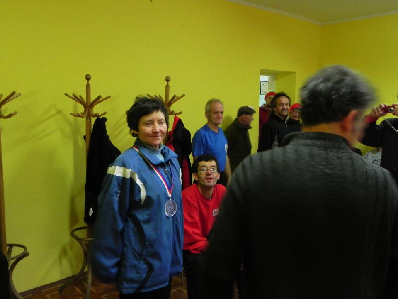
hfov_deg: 55.4
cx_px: 199
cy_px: 150
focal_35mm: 33
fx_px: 379
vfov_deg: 42.9
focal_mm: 5.9
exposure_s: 1/15.3
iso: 400
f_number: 2.8
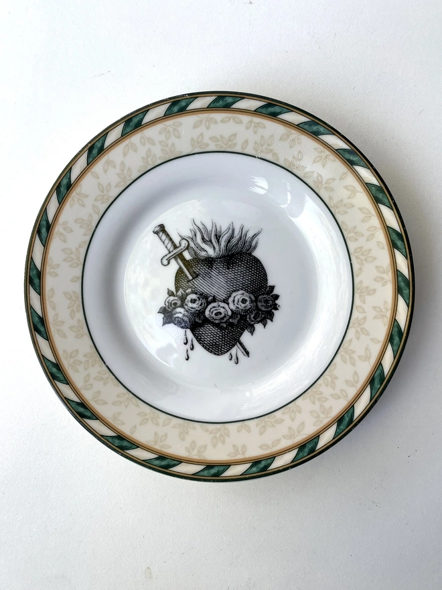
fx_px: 443
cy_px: 295
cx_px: 221
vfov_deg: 67.3
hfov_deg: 53.1
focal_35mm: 26
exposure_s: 1/202
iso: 32
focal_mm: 4.2
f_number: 1.6
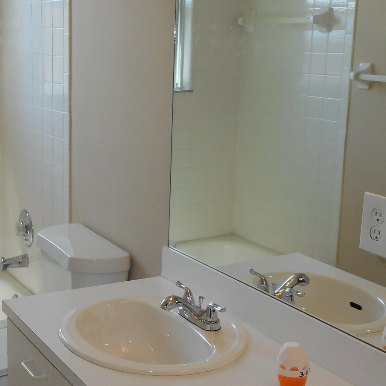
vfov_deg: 31.6
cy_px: 181
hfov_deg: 30.8
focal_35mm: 54
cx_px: 71
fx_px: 681
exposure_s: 1/60
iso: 80
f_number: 3.7
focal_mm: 4.5
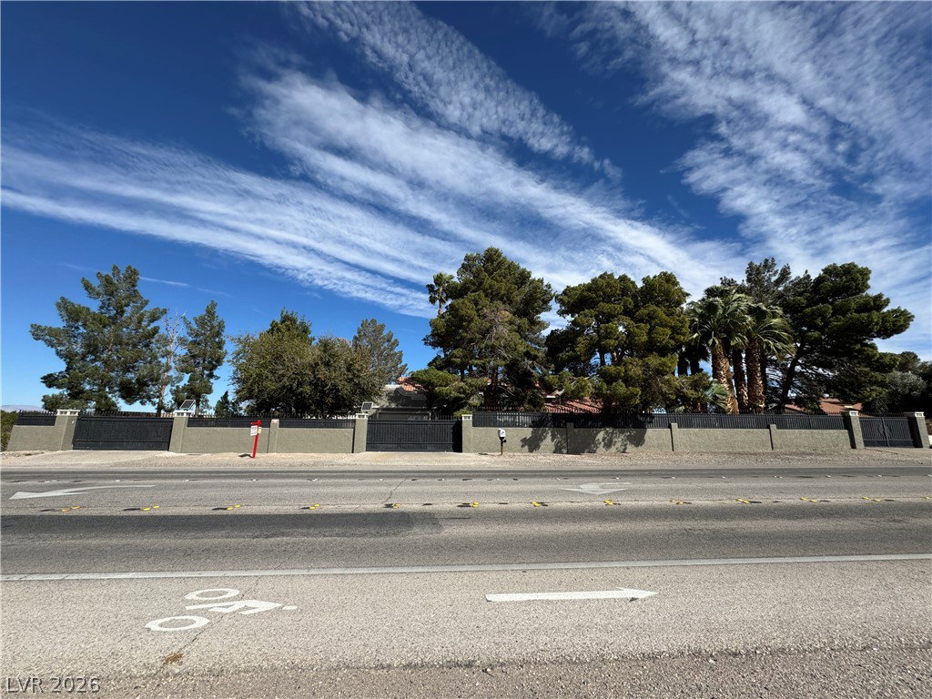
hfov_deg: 102.1
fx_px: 377
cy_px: 350
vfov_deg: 85.7
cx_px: 466
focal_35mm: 14
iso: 50
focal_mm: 2.22
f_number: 2.2
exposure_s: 1/2208
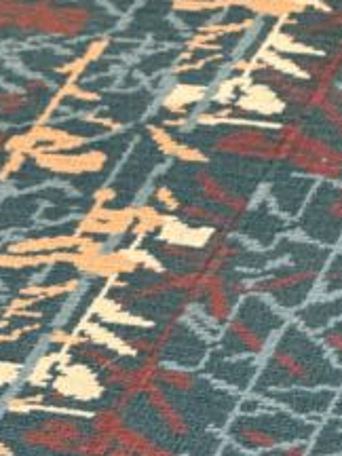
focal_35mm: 278
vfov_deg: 7.1
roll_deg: +5.5
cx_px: 4
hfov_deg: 5.3
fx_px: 3662
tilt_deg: -33.0
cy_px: 517
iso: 640
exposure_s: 1/60
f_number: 2.8
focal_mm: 16.89
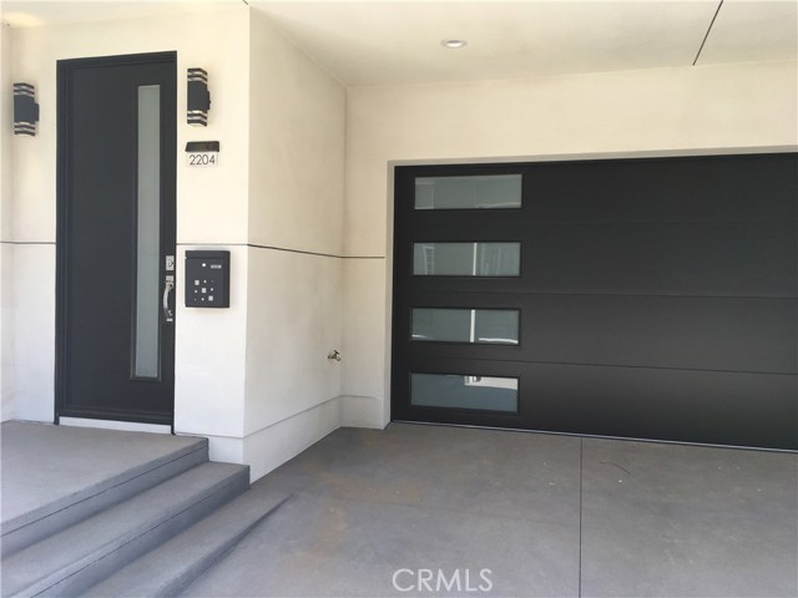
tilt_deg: -2.3
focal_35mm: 29
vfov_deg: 48.2
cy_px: 299
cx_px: 399
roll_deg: -1.3
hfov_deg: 61.7
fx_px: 669
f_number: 2.2
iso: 25
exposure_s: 1/190
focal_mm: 4.15
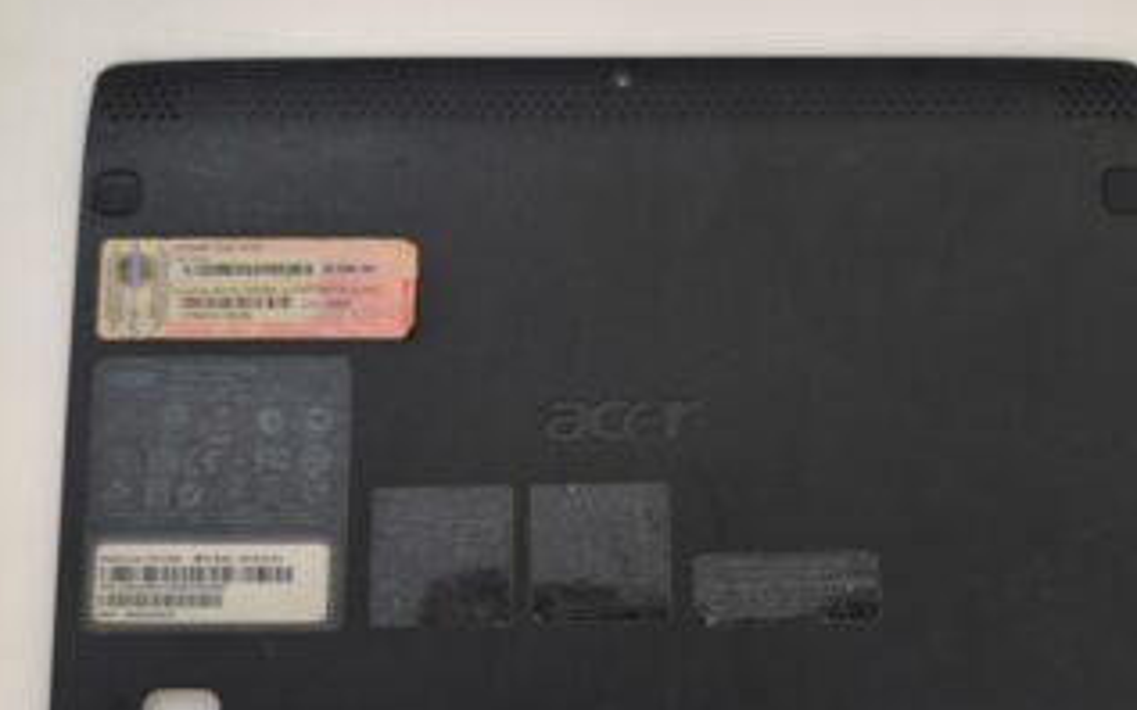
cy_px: 414
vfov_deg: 31.2
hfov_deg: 48.2
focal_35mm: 41
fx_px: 1270
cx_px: 621
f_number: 1.6
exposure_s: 1/50
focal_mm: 6.57
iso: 400
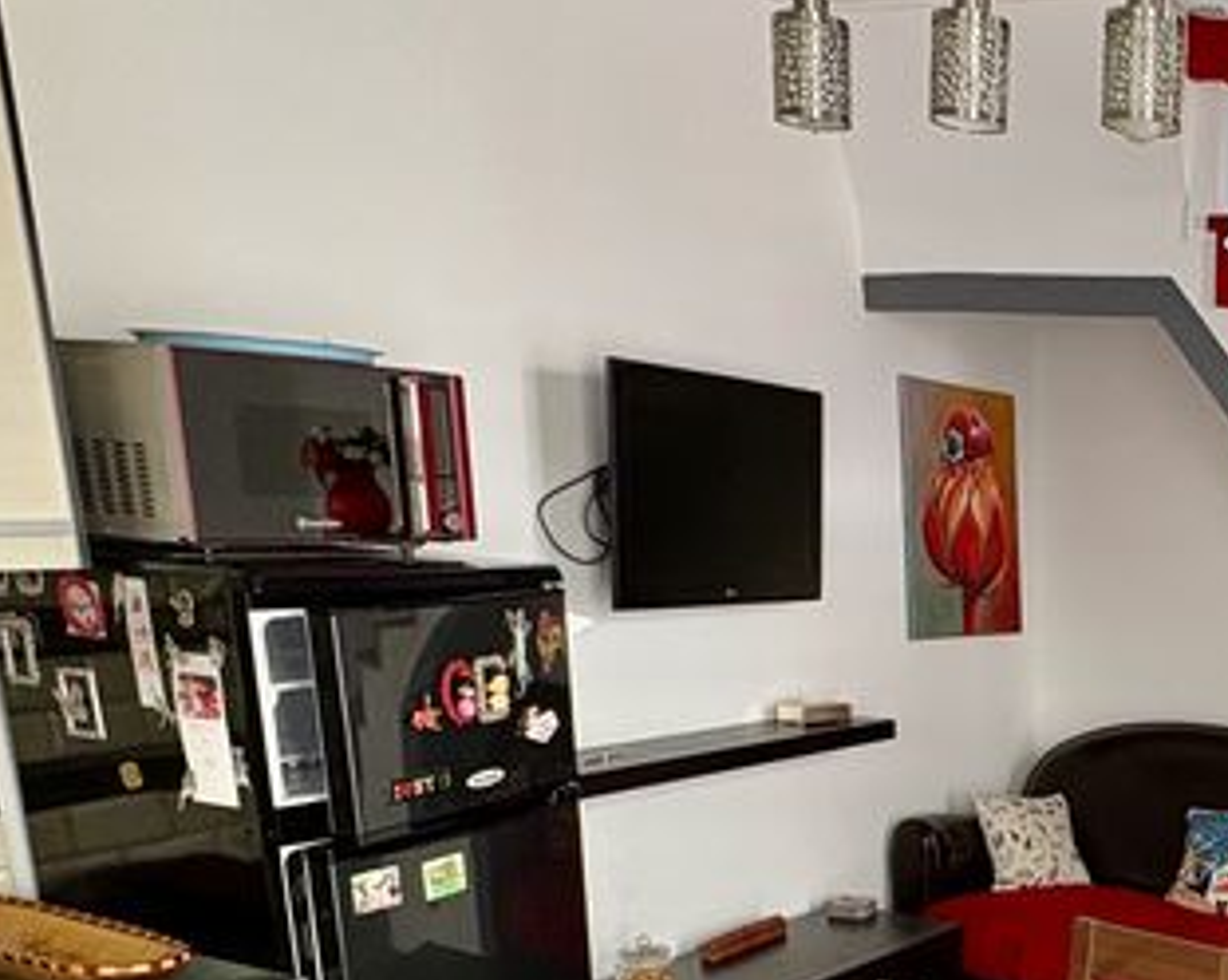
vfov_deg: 31.7
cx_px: 1295
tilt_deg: -16.2
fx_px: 1597
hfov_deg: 36.6
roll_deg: -3.2
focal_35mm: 44
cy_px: 960
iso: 200
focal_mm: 2.22
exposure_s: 1/99
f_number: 2.2
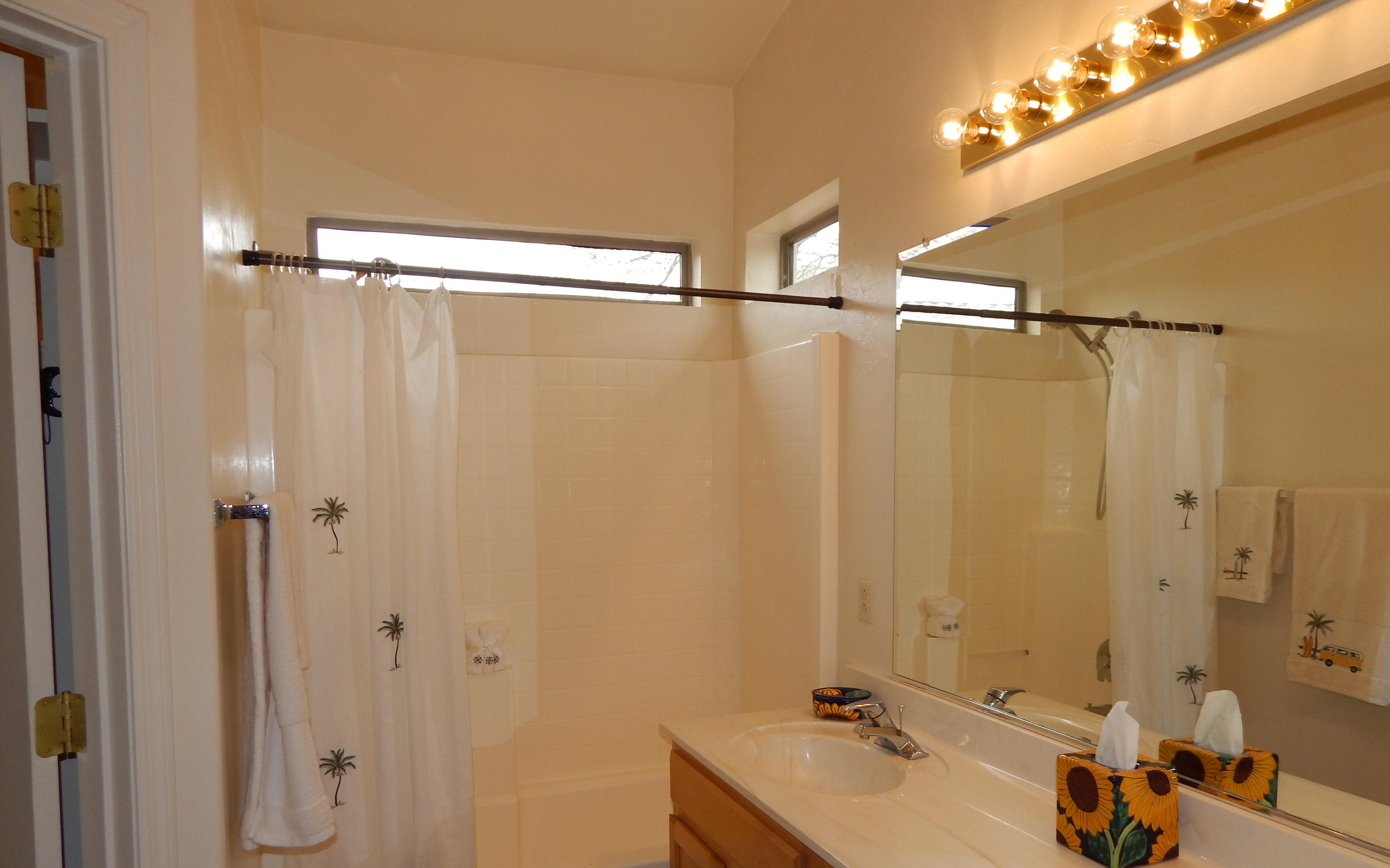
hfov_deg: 72.5
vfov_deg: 48.9
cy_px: 528
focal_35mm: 25
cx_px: 704
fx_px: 947
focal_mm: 4
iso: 125
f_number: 3
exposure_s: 1/100
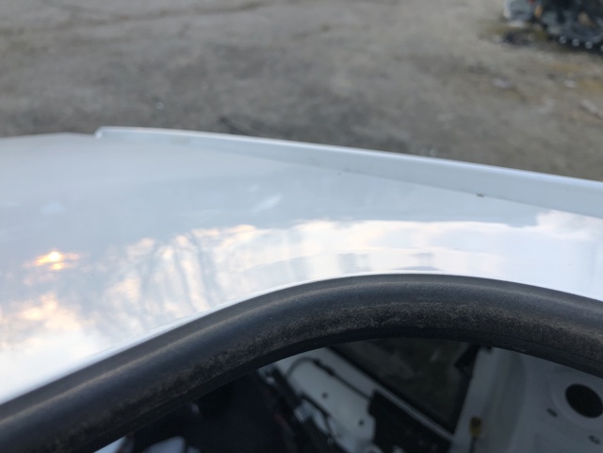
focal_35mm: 28
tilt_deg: -31.2
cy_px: 226
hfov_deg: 63.4
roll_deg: -4.4
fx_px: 488
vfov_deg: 49.7
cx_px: 302
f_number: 1.8
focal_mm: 4
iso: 25
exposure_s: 1/120
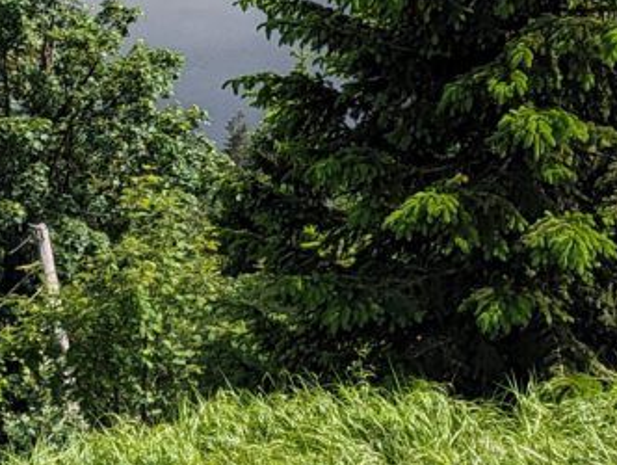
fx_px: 2481
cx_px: 238
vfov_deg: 10.4
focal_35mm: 139
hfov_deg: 14.2
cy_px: -218
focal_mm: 6.81
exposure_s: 1/2571
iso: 45
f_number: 1.85
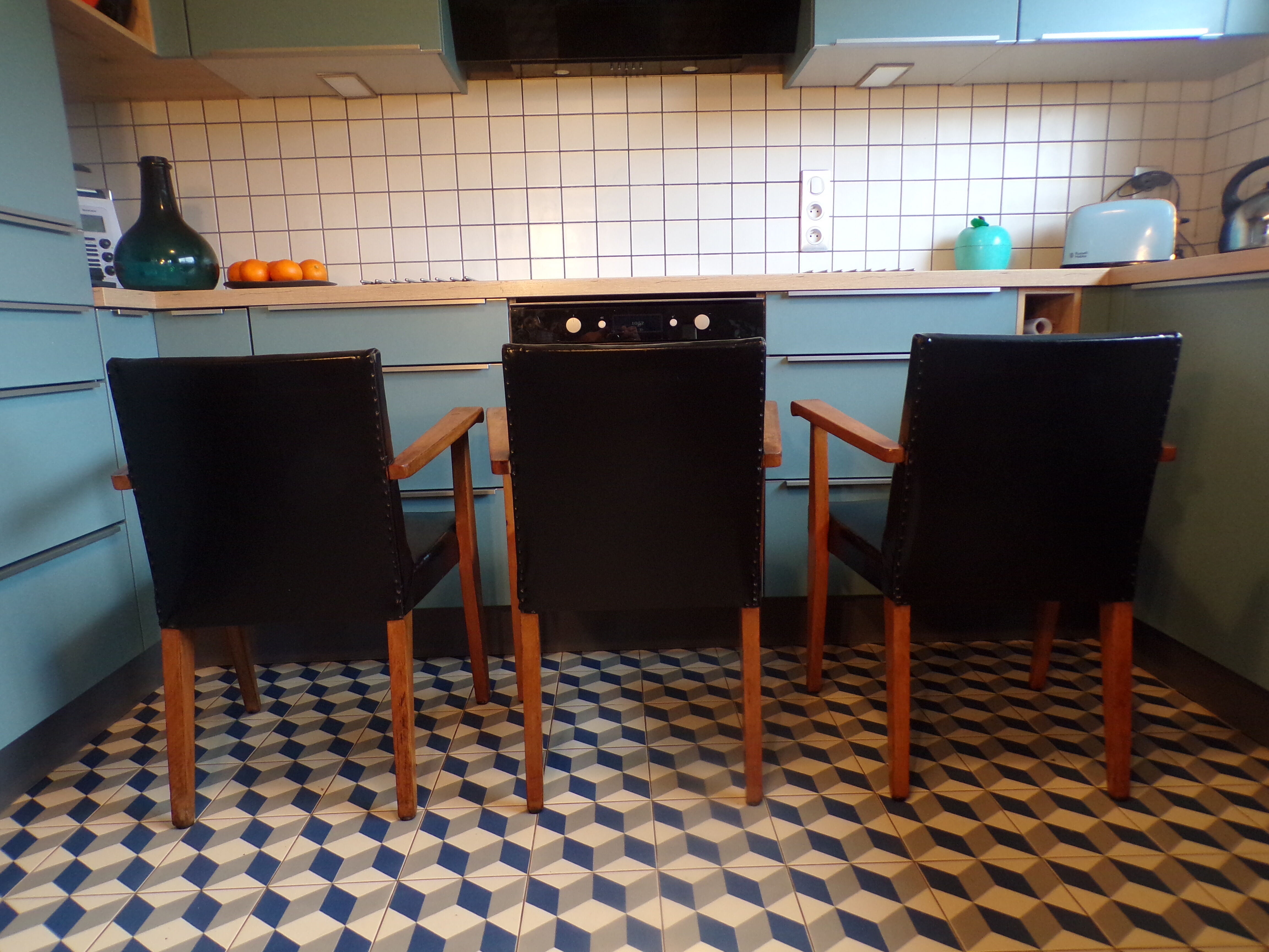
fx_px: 880
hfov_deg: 71.6
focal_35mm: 24
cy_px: 476
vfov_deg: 56.8
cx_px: 634
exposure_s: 1/25
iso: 200
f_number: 3
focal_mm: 4.3
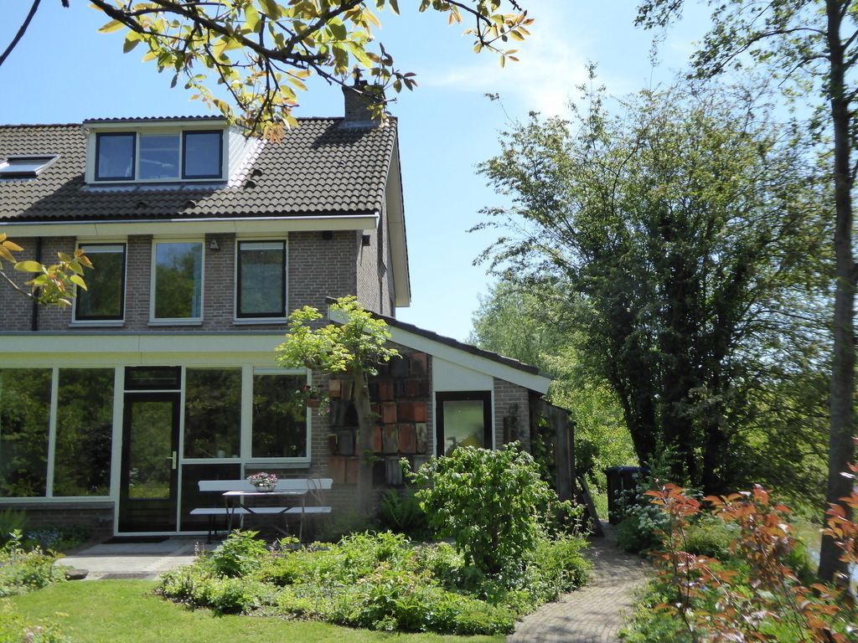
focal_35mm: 34
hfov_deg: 54.0
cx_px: 429
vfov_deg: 41.8
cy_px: 322
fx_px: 843
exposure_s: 1/640
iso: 200
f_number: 3.6
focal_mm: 5.8
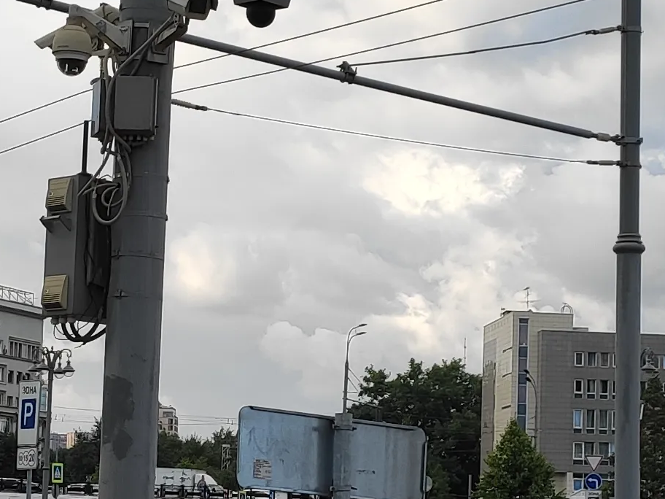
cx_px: 258
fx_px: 2190
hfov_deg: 17.2
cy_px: 407
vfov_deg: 12.9
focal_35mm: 114
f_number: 1.75
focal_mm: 4.77
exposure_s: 1/993
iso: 112
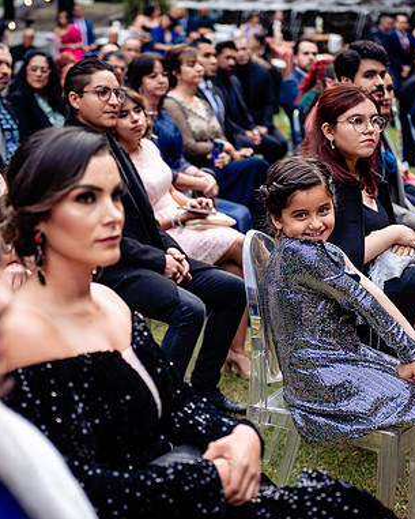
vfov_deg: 23.8
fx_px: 1228
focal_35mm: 80
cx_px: 196
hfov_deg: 19.2
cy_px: 262
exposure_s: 1/160
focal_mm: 56
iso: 320
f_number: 2.8
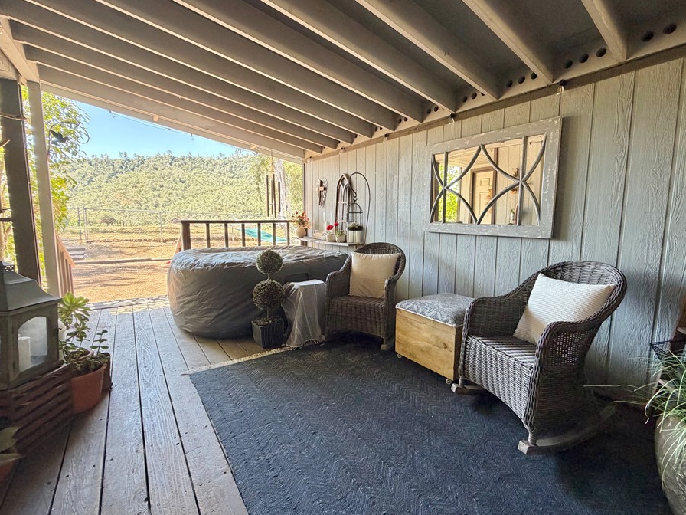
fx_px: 317
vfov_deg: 78.1
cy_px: 255
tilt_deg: -6.6
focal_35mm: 16
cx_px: 390
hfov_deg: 93.9
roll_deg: -0.8
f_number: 2.2
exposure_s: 1/121
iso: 250
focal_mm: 2.22
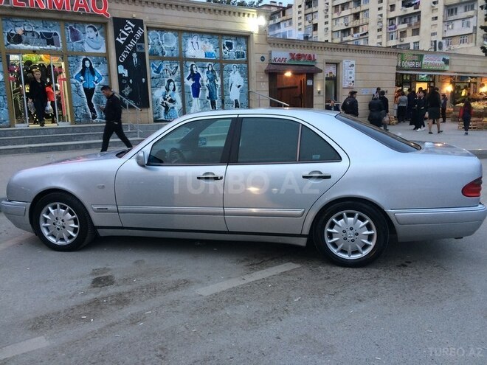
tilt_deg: -9.2
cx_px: 244
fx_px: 408
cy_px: 182
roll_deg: +0.4
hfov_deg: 61.7
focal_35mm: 29
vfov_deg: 48.2
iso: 125
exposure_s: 1/33
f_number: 2.2
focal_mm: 4.15
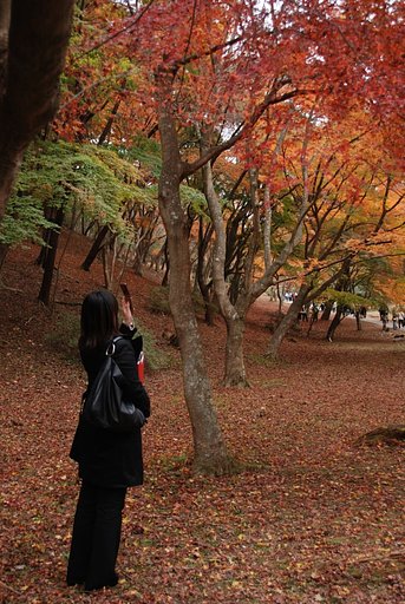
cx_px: 202
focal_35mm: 36
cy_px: 302
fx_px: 605
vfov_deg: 53.1
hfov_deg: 37.0
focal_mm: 24
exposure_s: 1/30
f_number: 4
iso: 100
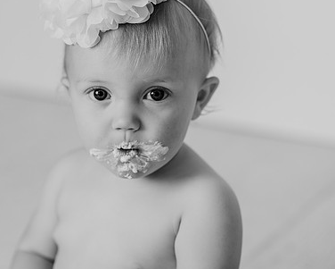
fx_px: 1220
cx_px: 152
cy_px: 104
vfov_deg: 12.5
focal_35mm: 123
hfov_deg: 15.6
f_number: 2.8
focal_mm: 85
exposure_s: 1/160
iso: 100
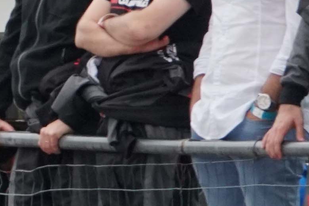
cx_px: -769
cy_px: 84
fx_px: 6923
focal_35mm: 807
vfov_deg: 1.7
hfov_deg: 2.5
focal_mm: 70
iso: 800
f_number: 4
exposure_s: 1/160
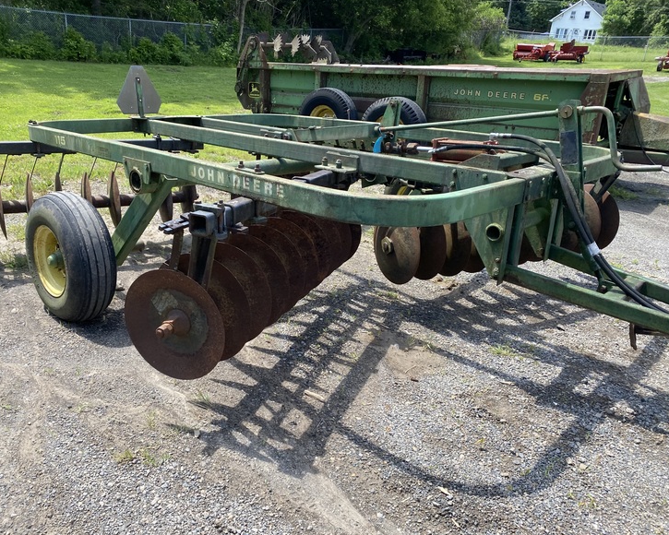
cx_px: 309
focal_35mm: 28
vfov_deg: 51.5
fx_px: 554
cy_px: 268
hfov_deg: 62.1
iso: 32
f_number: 1.8
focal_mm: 4.25
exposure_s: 1/833
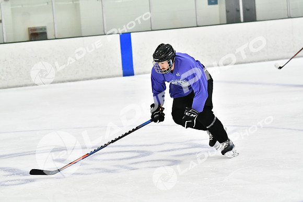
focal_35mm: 142
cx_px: 152
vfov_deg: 9.6
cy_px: 101
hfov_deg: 14.4
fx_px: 1200
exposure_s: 1/1600
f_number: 2.8
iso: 6400
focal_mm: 95
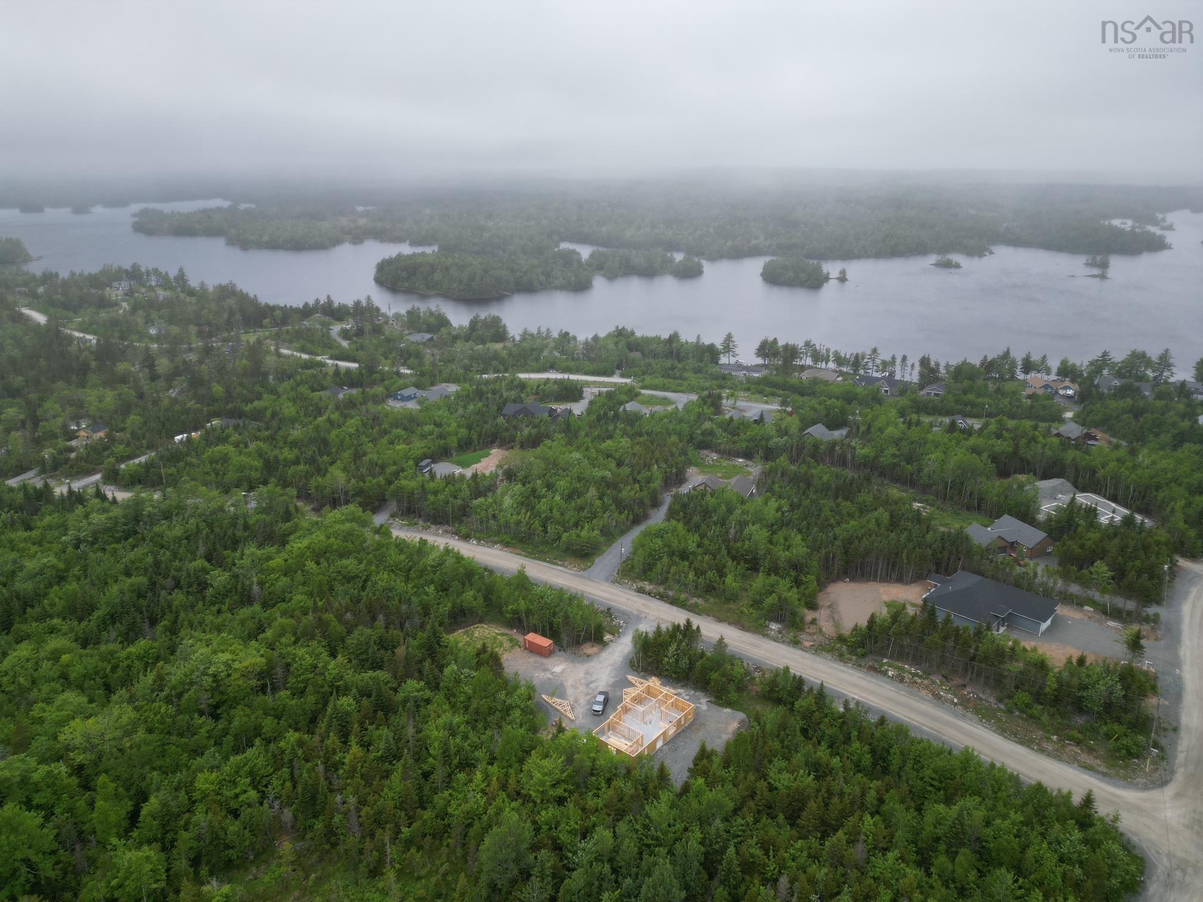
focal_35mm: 24
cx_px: 602
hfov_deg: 71.6
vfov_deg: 56.8
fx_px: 834
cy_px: 451
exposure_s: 1/2500
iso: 140
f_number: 1.7
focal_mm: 6.72
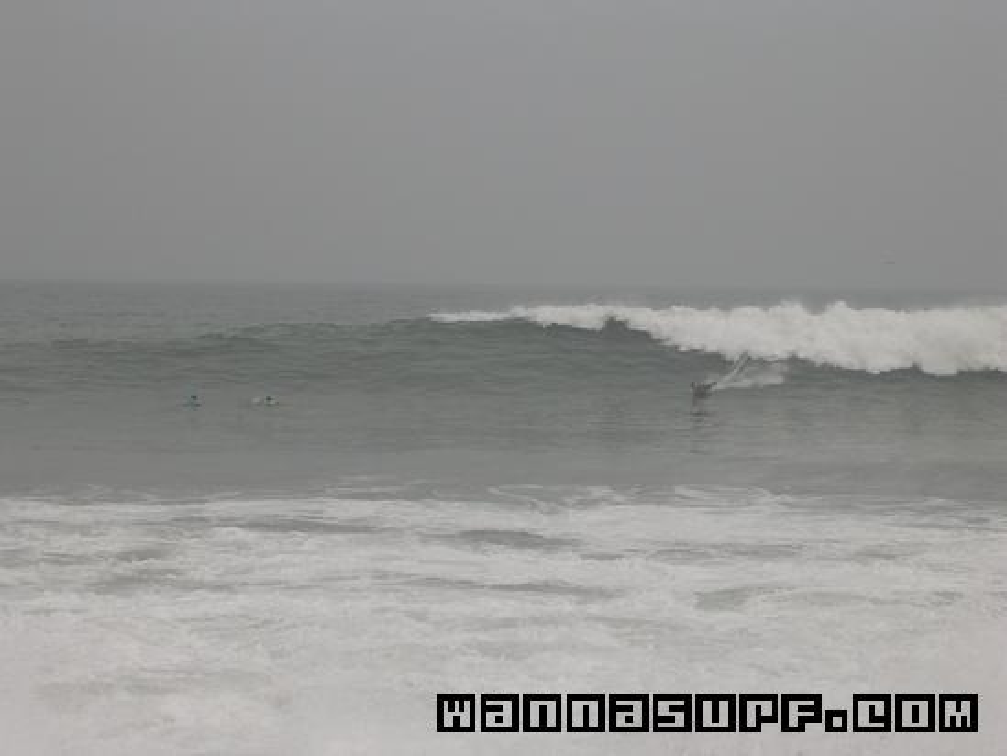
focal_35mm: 115
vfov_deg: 12.9
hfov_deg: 17.1
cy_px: 378
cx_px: 504
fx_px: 3346
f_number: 4.9
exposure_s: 1/1000
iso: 50
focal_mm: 17.4
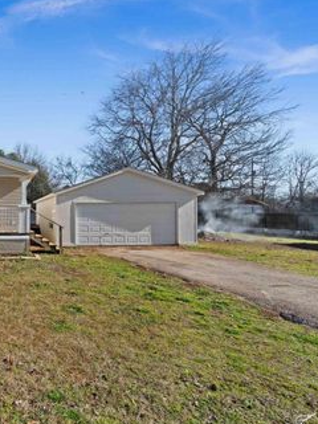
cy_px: 217
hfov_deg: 56.2
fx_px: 220
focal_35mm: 18
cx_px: 5
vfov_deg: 87.7
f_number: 9
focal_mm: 12
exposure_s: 1/250
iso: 1000
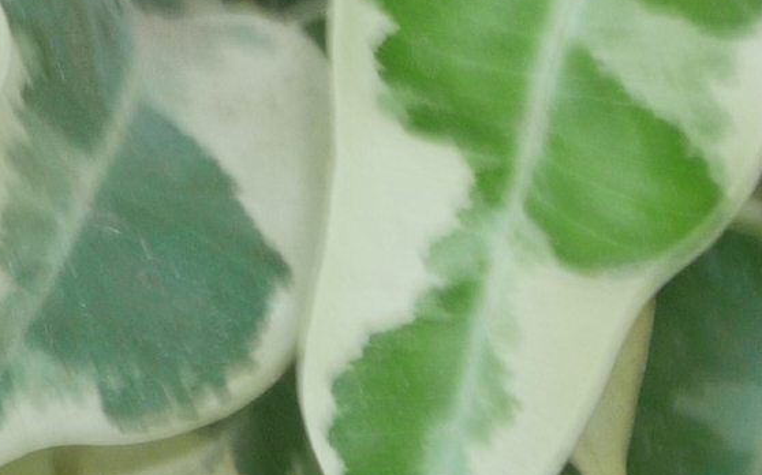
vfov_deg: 3.0
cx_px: 262
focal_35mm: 435
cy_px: 560
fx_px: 9028
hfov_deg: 4.8
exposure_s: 1/50
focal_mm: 14.2
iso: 100
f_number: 5.6
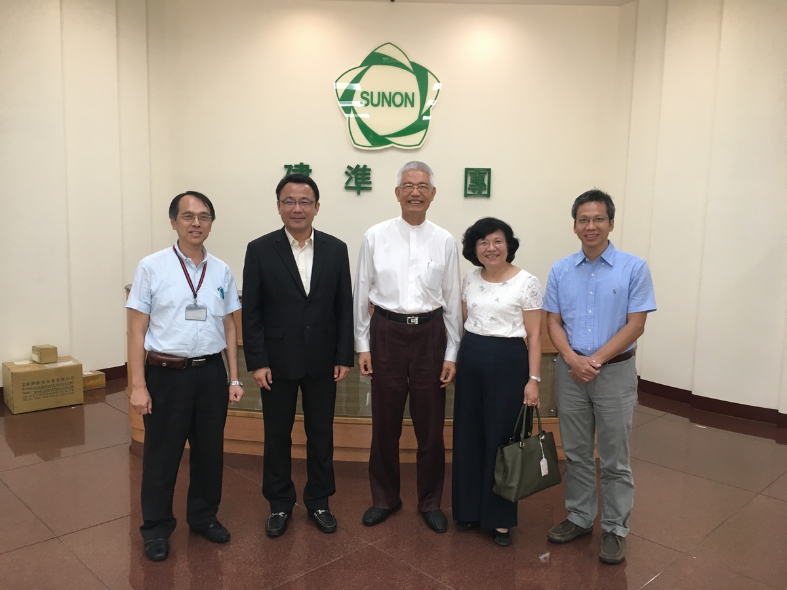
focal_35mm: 29
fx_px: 659
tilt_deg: -5.9
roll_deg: -1.5
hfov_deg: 61.7
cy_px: 295
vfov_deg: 48.2
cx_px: 394
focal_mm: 4.15
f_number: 2.2
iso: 64
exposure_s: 1/30
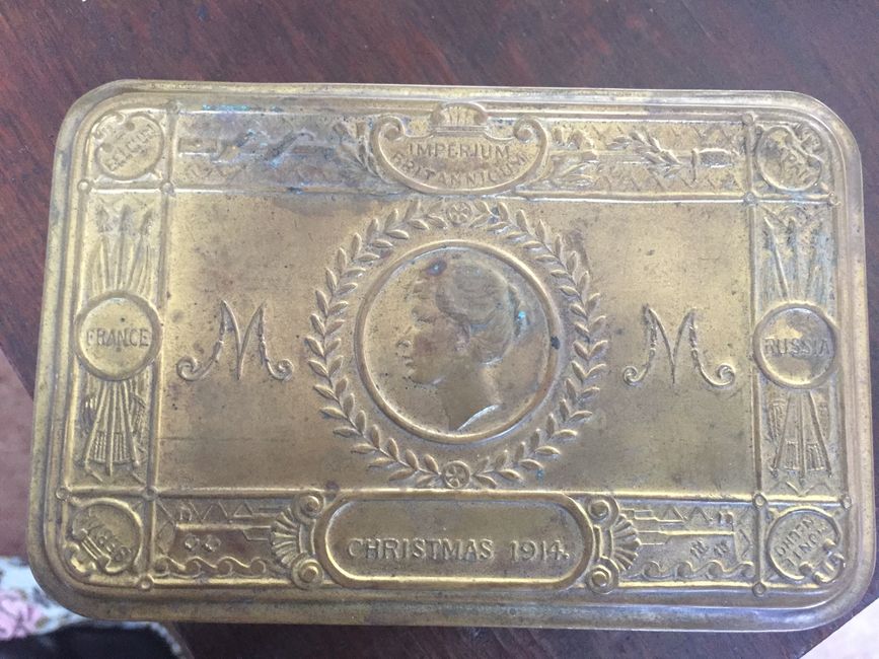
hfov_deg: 61.7
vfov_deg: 48.2
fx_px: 736
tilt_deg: -83.7
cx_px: 440
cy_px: 330
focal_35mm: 29
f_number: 2.2
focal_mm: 4.15
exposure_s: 1/17
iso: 250
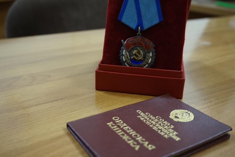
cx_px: 118
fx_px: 245
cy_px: 78
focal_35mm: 38
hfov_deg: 51.3
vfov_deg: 35.5
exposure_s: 1/60
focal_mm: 25
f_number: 4.5
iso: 2500
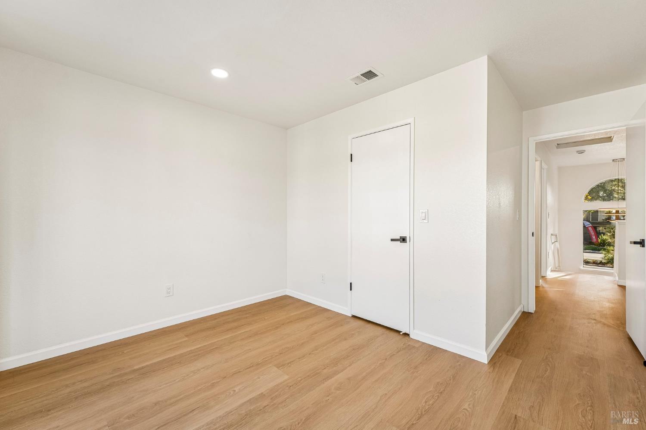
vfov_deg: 81.2
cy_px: 215
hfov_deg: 104.3
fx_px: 251
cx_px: 323
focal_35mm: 14
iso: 500
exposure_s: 1/60
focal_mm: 14
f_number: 9
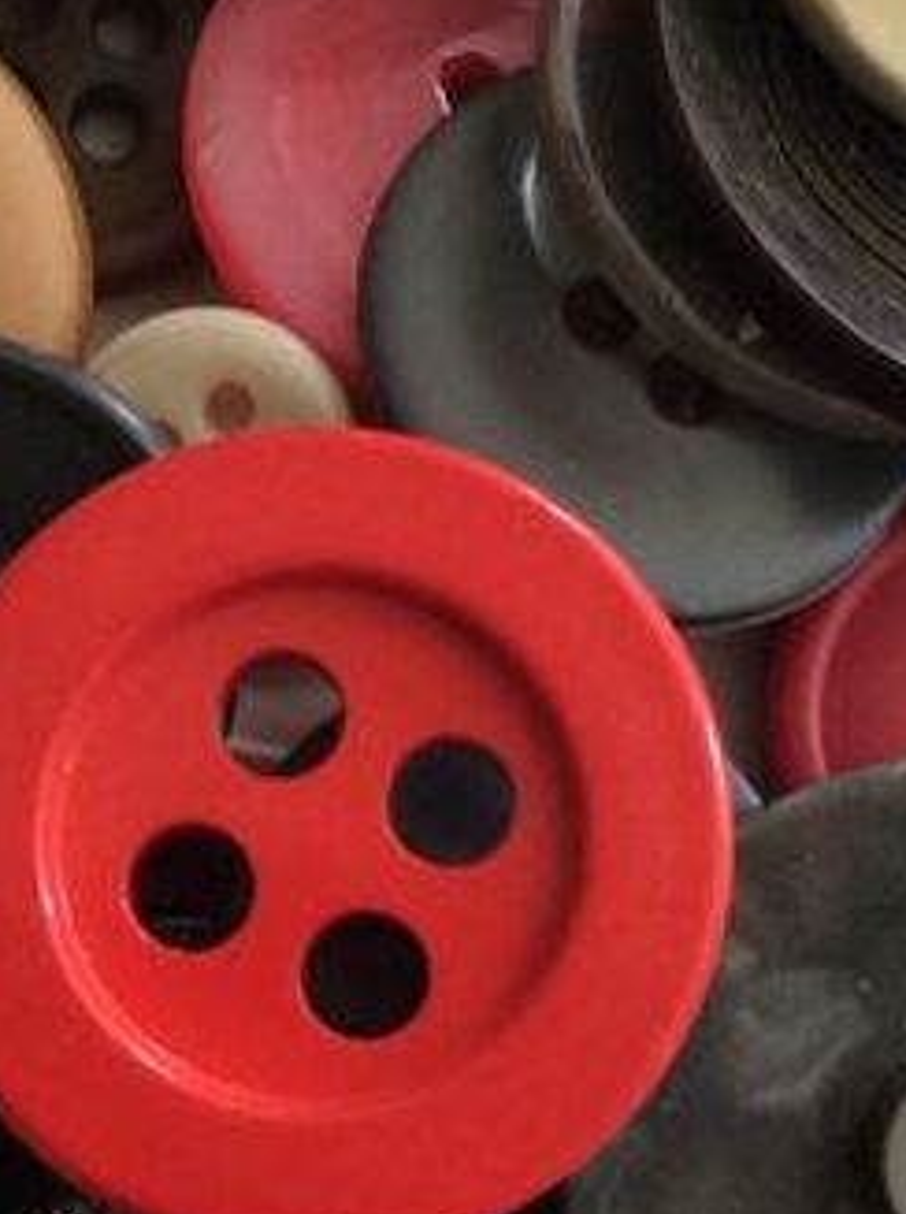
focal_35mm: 131
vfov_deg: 15.1
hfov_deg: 11.3
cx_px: 364
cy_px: 752
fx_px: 4587
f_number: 2.4
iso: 64
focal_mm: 3.3
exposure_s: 1/25
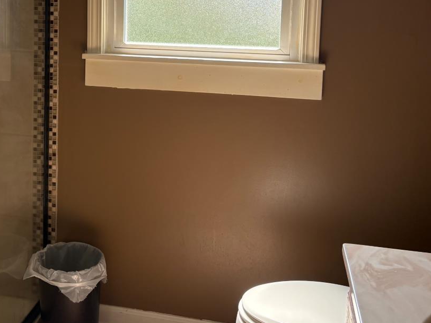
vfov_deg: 29.3
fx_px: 597
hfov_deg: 39.0
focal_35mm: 48
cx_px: 129
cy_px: 51
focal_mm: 5.96
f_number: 1.6
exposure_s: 1/228
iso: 64
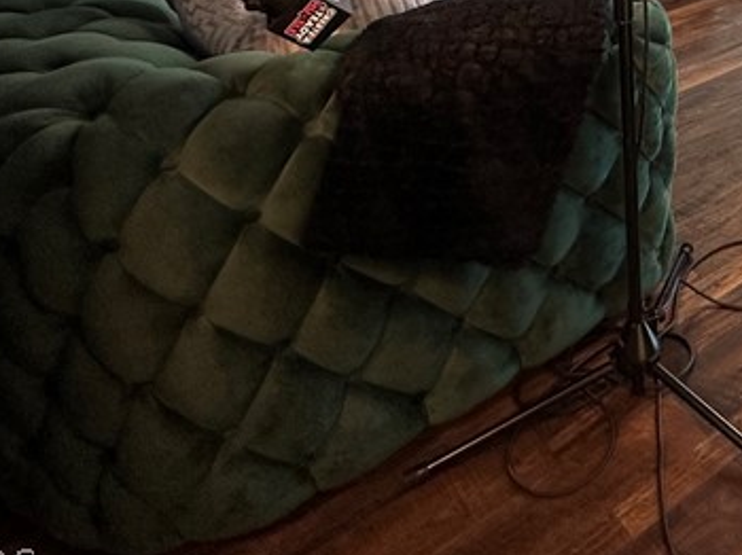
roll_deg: -0.4
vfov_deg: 27.6
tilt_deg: -8.4
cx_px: 893
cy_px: -212
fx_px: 878
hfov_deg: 35.7
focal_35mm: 41
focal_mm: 2.22
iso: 160
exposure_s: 1/60
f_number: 2.2
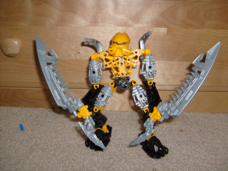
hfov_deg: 52.6
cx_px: 114
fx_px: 231
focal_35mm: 35
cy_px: 86
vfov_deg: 40.7
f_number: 2.8
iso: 100
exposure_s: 1/45
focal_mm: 5.8
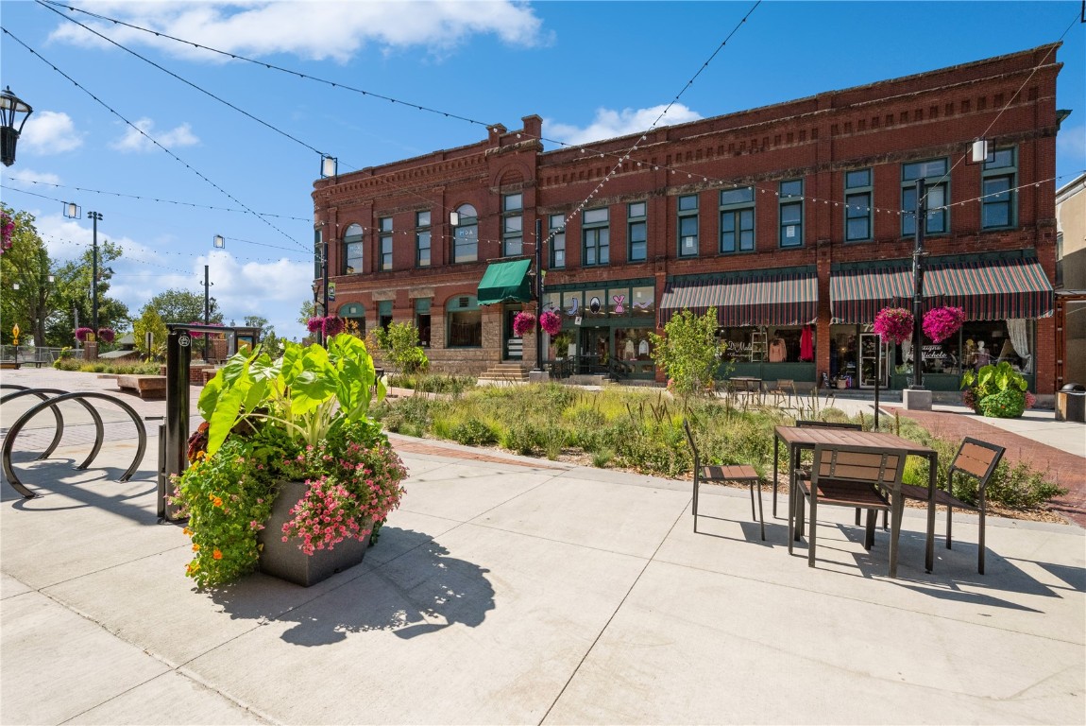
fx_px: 483
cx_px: 543
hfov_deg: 96.7
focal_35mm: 16
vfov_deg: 73.8
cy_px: 363
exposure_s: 1/4000
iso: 1800
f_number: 8
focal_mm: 16
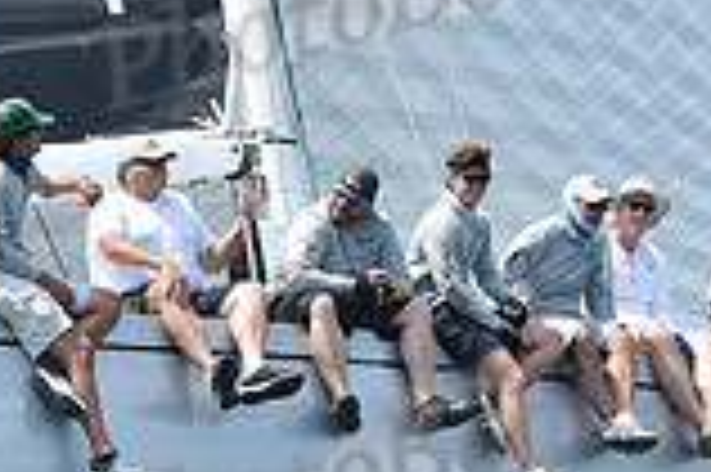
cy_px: 290
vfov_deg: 5.3
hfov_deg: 7.9
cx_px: -130
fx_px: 5070
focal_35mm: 257
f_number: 5
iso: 250
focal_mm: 70
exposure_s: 1/1250
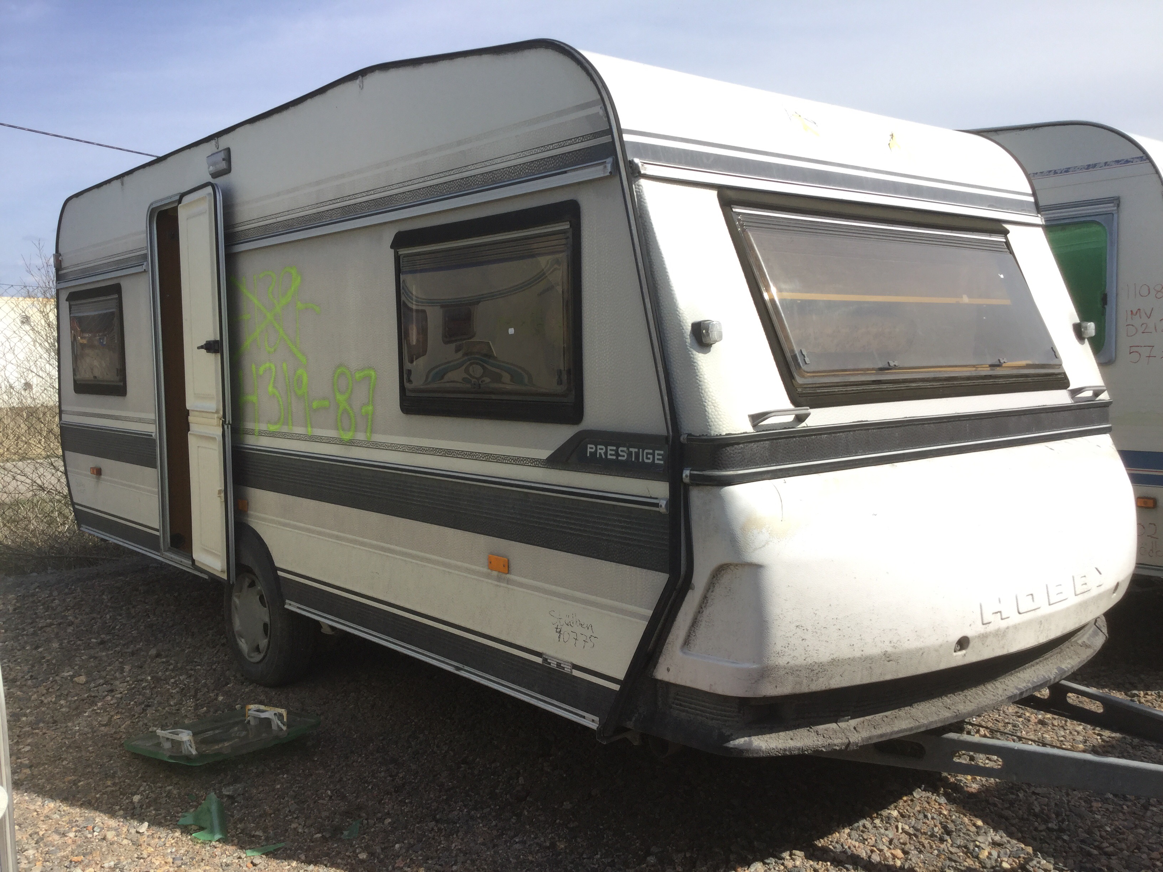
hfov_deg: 58.4
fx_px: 1042
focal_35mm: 31
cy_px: 436
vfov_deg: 45.4
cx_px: 582
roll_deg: +0.1
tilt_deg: -5.3
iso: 25
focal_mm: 3.3
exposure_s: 1/947
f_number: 2.4
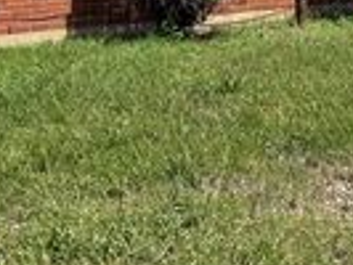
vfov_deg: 14.8
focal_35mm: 90
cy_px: -179
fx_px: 919
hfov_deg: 21.7
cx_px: 162
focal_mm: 6.76
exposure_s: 1/4167
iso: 80
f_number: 1.78
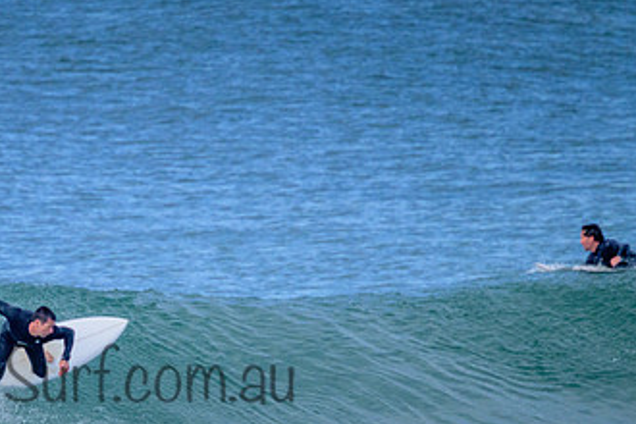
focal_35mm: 1408
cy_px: 358
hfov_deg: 1.5
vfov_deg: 1.0
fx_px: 24873
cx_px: 91
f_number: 11
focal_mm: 800
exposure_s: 1/2000
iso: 1600
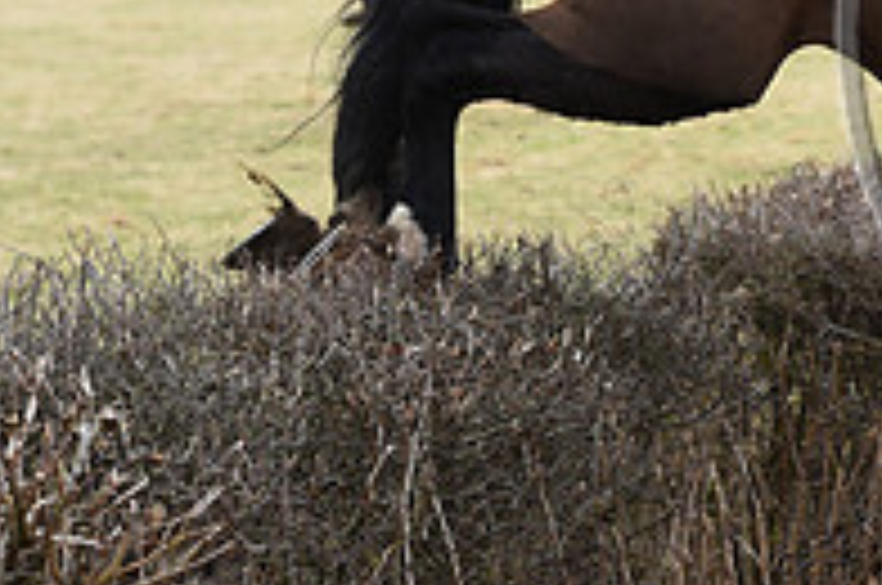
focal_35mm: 355
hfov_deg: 5.8
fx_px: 8683
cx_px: 1251
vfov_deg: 3.9
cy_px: -32
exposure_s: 1/1250
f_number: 5.6
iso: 1250
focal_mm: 120
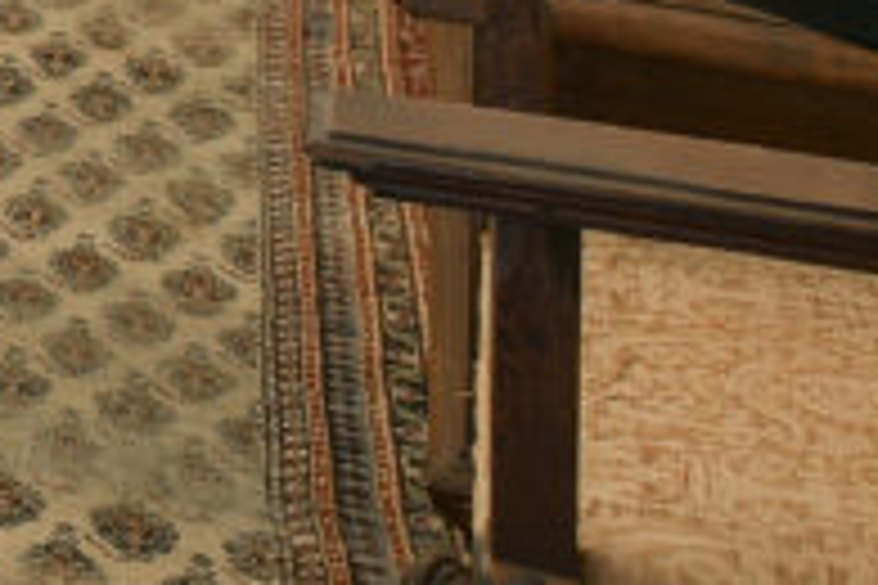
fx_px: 2683
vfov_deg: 9.9
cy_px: -1064
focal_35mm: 110
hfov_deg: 13.7
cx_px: -1184
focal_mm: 14
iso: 100
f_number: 8
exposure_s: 1.6
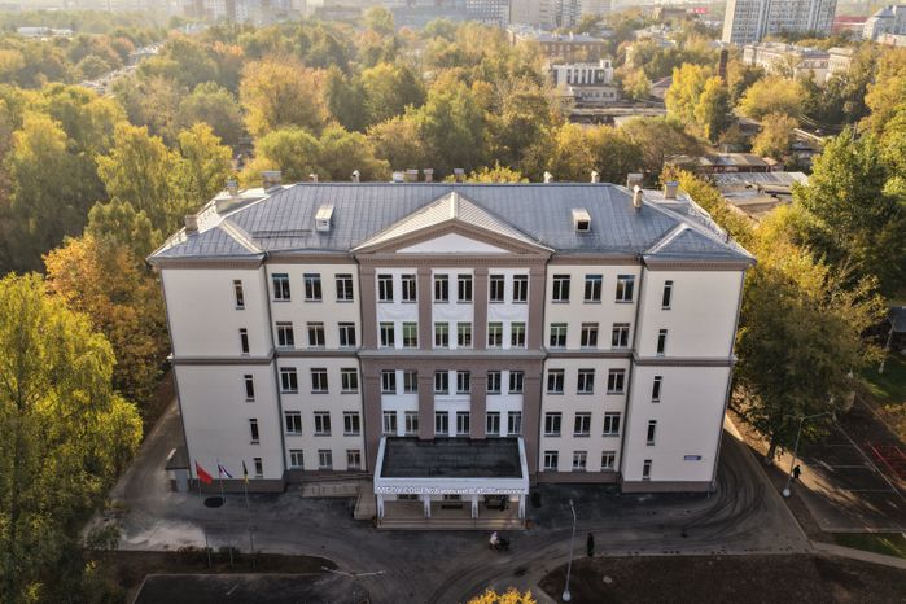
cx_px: 453
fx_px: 705
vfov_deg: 46.4
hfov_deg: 65.5
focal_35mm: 28
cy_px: 302
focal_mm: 14.45
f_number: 2.8
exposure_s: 1/30
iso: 100
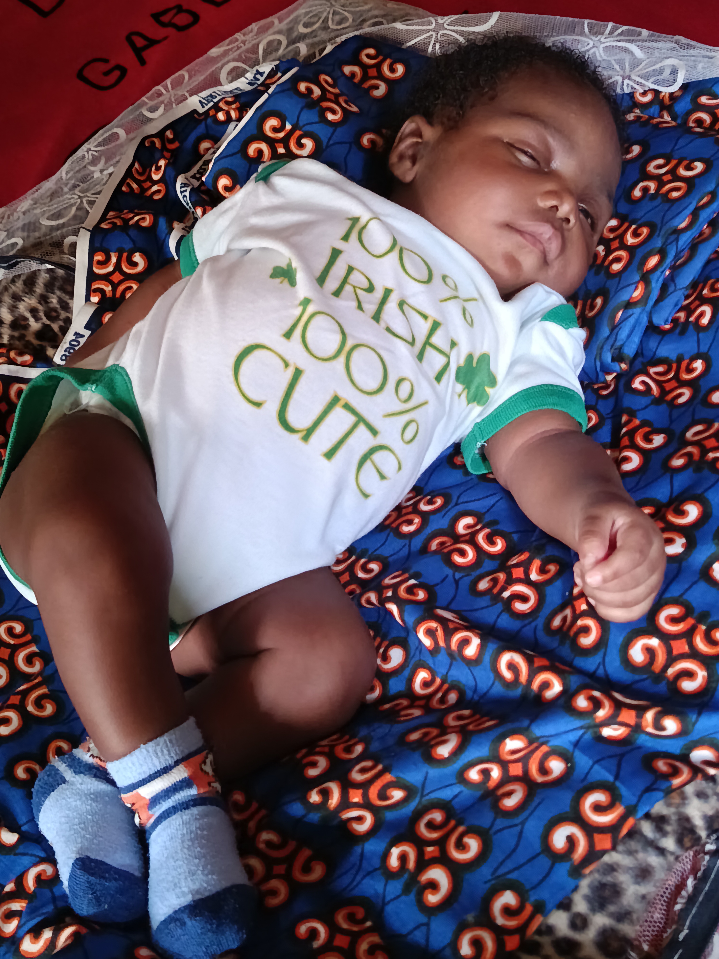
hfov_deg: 30.3
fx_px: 1329
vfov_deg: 39.7
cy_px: 480
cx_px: 360
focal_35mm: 48
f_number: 1.7
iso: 2904
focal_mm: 5.24
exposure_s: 1/16.7
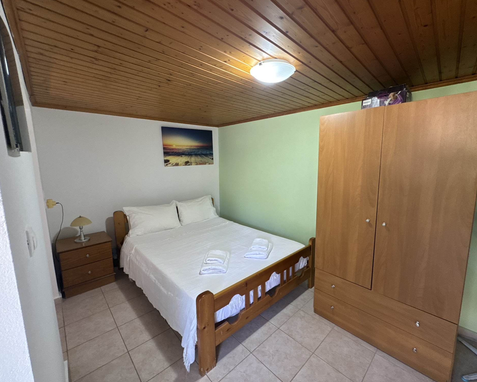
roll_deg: -0.1
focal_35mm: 15
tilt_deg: -6.7
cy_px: 190
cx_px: 252
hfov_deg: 96.7
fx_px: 212
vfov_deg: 84.0
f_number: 2.2
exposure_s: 1/50
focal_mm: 2.22
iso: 200
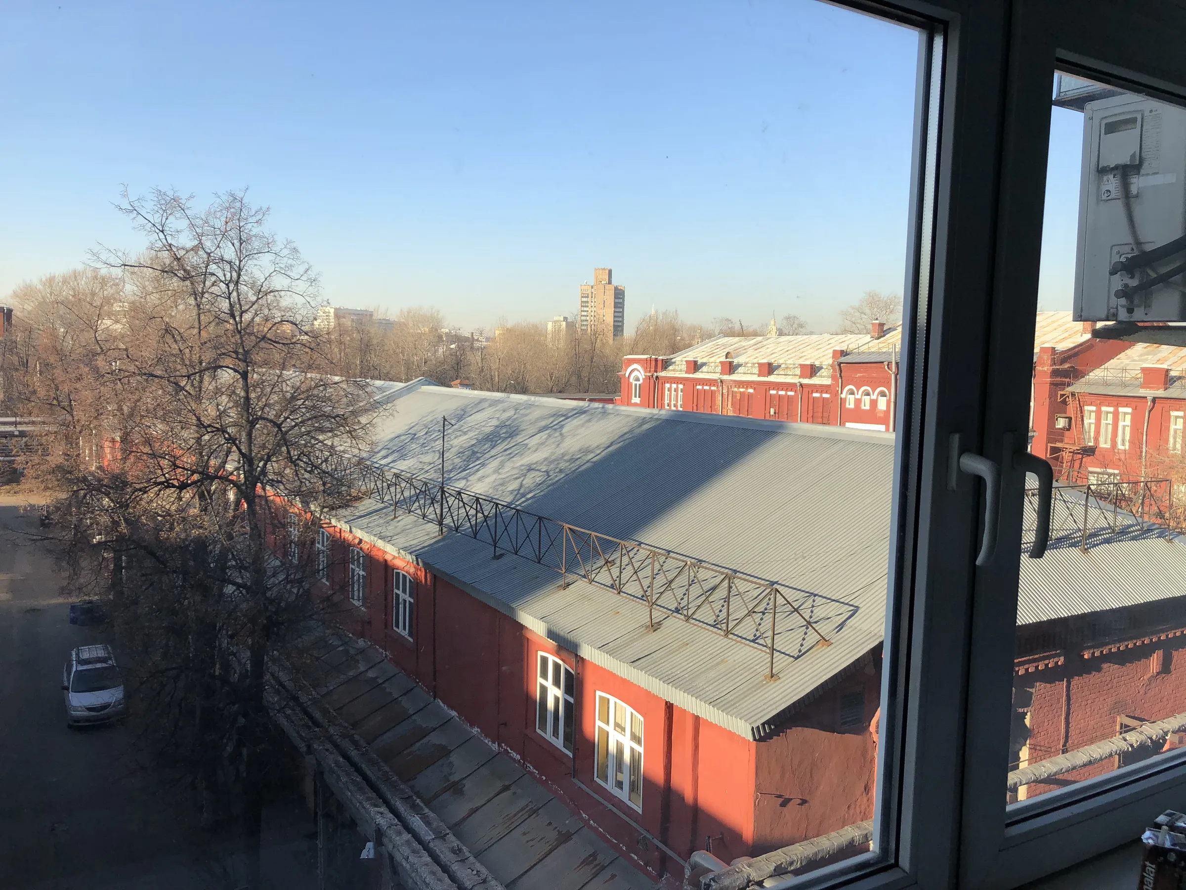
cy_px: 445
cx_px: 593
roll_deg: -1.9
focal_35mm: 28
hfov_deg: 63.4
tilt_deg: -5.1
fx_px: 959
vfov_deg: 49.7
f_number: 1.8
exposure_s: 1/857
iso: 20
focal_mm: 4
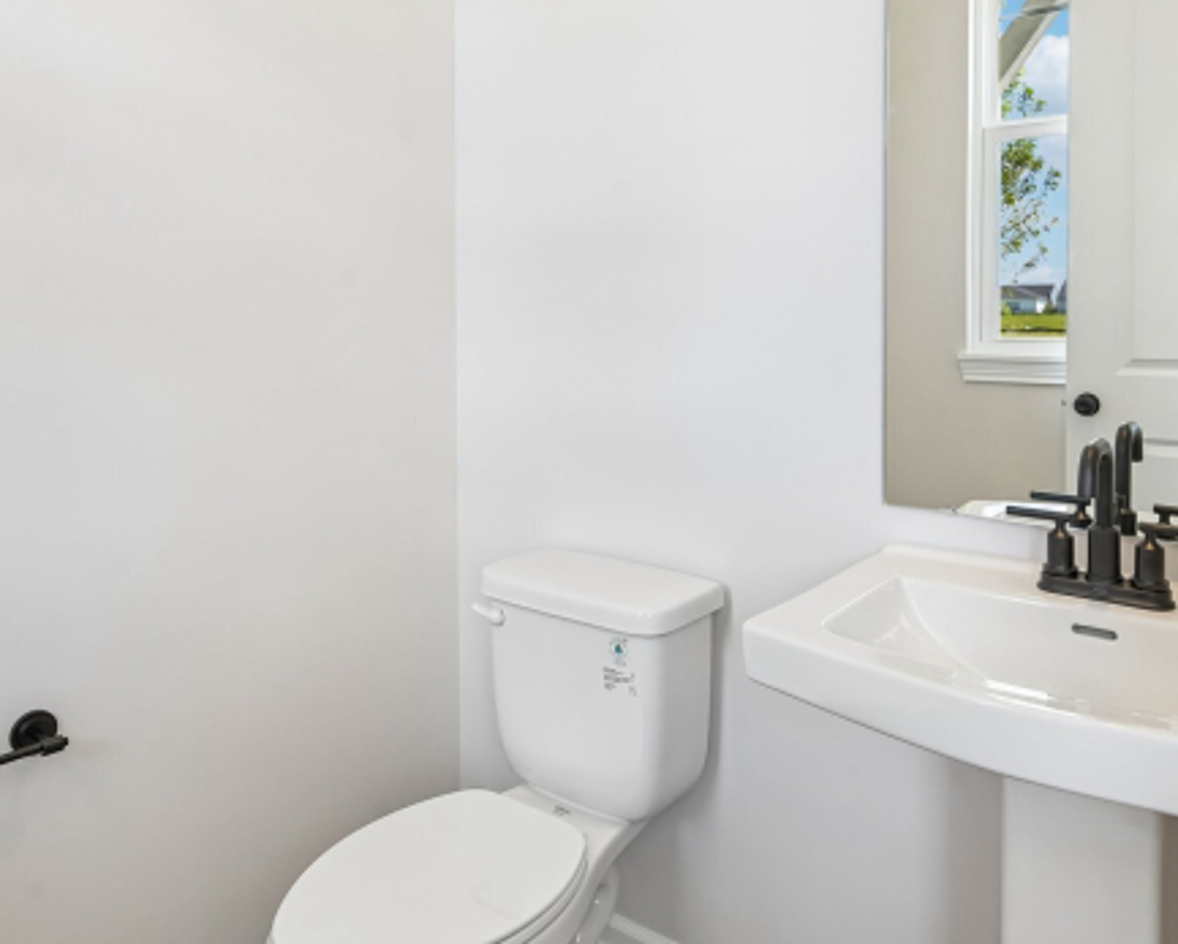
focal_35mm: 26
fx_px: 907
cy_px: 288
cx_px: 604
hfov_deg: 66.0
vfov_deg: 53.5
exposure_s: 1/15
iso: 100
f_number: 8
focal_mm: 16
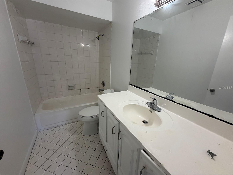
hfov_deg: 102.1
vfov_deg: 85.7
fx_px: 94
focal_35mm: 14
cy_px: 88
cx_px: 116
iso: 320
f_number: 2.2
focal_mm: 2.22
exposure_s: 1/120
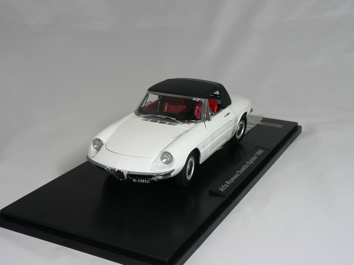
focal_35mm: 52
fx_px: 532
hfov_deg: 36.8
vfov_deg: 28.0
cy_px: 132
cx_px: 177
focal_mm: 8.7
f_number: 2.8
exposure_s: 1/60
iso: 80
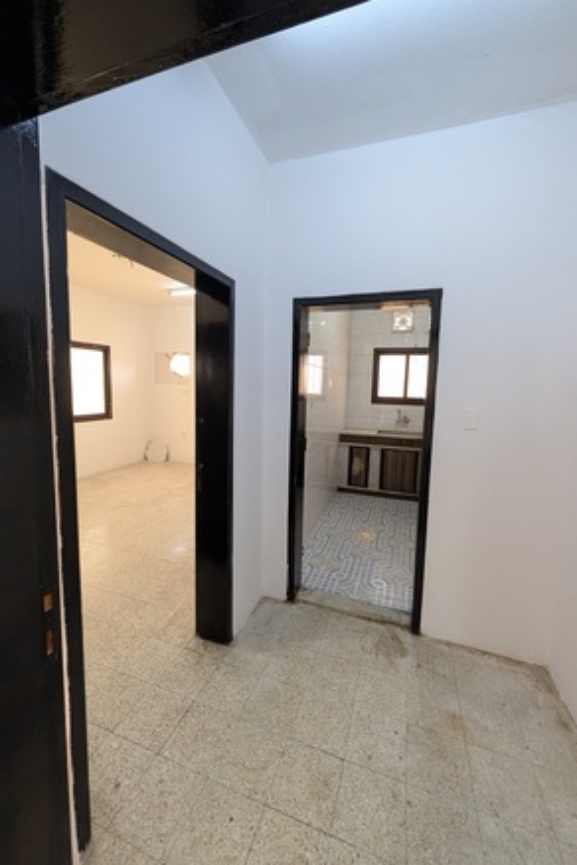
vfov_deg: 108.3
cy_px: 417
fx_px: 313
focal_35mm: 13
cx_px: 297
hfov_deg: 85.4
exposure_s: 1/120
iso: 256
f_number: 1.7
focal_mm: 2.02
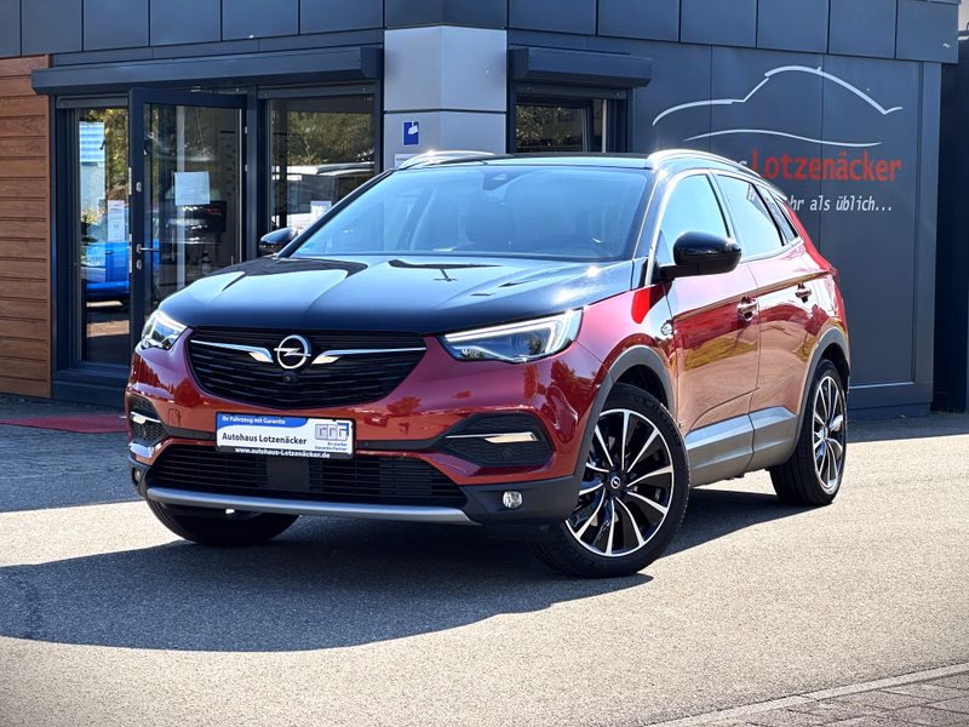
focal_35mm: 77
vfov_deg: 19.1
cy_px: 364
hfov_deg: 25.3
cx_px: 484
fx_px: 2155
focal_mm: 9
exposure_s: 1/277
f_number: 2.8
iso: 32
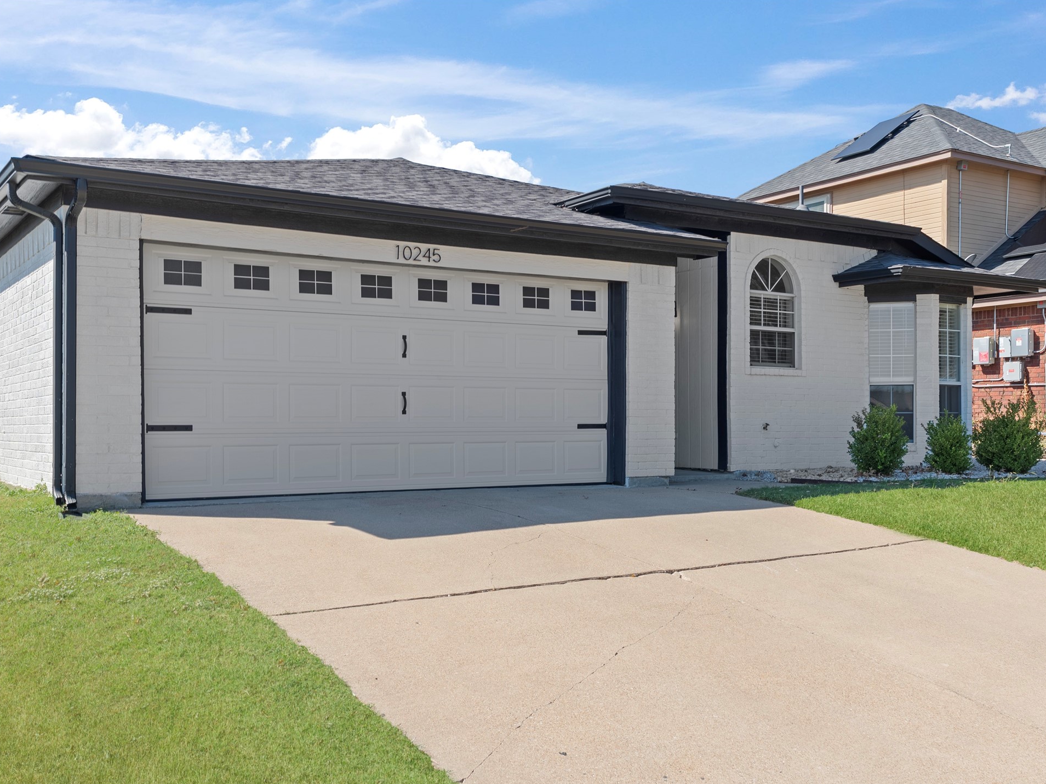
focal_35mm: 35
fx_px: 1057
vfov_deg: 40.7
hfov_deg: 52.6
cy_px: 394
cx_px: 473
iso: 125
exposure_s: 1/40
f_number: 7.1
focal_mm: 32
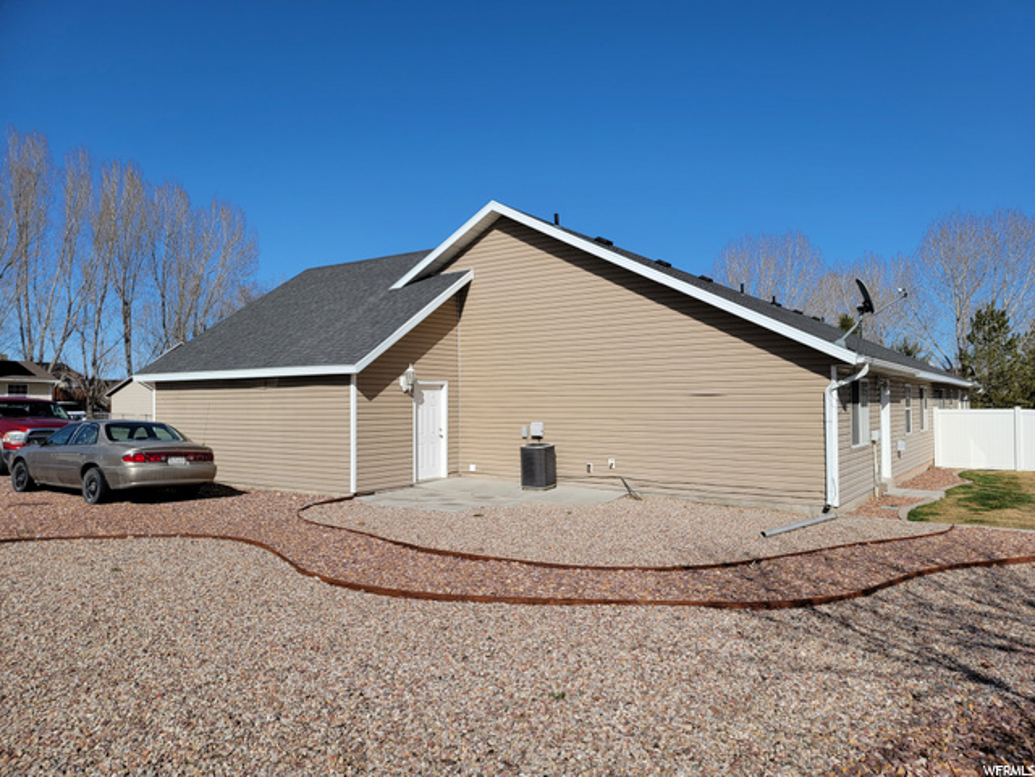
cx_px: 518
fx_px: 718
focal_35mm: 24
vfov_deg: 56.8
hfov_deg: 71.6
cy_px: 388
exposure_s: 1/1775
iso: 16
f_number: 1.8
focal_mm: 6.7
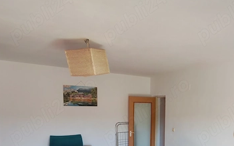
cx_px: 193
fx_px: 185
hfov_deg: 58.8
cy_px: 119
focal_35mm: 29
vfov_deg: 41.1
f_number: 2.2
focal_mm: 1.96
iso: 64
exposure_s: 1/60
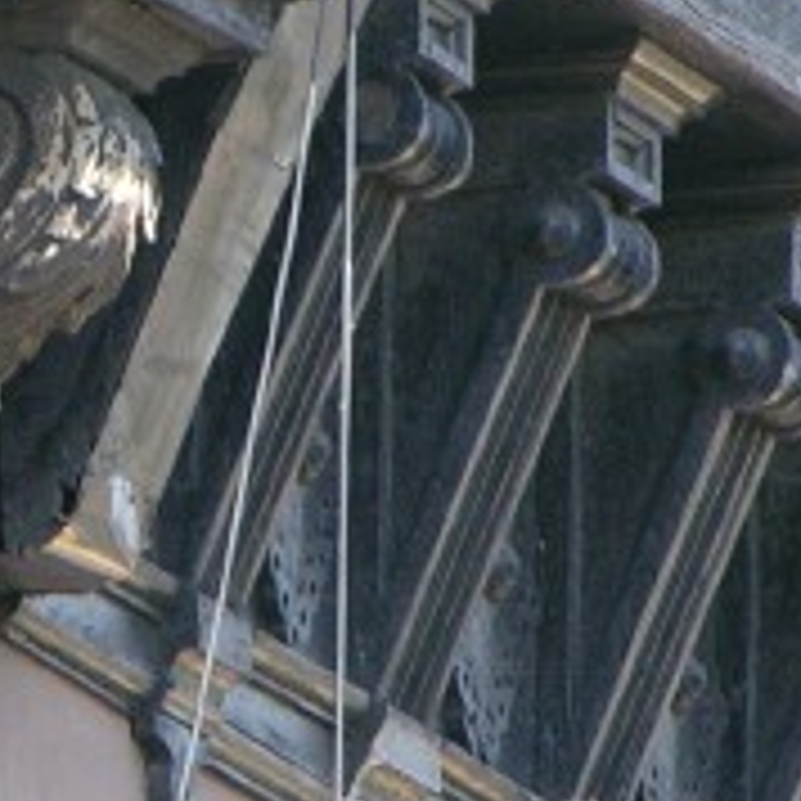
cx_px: 94
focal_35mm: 1425
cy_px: 153
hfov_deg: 1.2
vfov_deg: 1.2
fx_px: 37306
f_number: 4.2
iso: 100
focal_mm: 71.2
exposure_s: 1/126
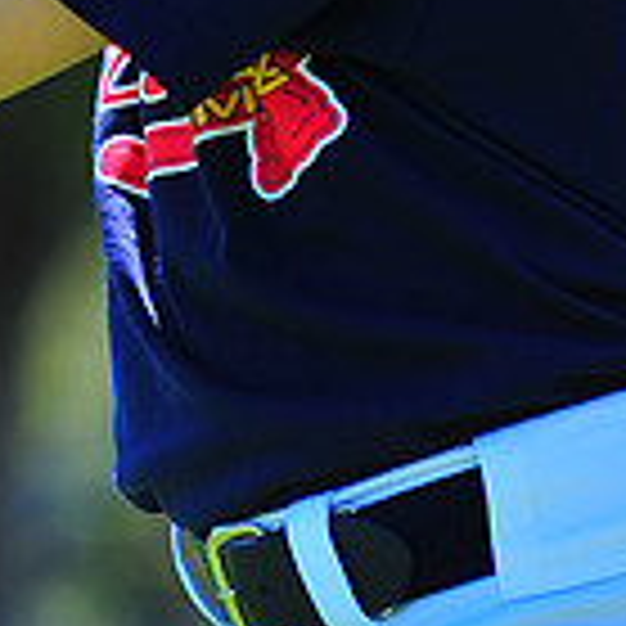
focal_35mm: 640
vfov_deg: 2.7
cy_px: -423
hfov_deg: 2.7
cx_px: 306
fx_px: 13094
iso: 200
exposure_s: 1/500
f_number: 5
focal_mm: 180
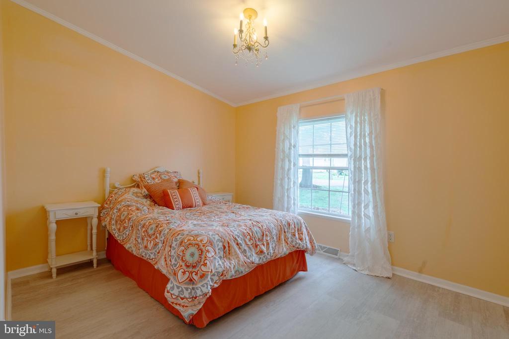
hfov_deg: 96.7
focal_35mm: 16
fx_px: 226
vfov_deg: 73.8
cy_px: 170
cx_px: 254
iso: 400
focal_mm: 16
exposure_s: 1/160
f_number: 8
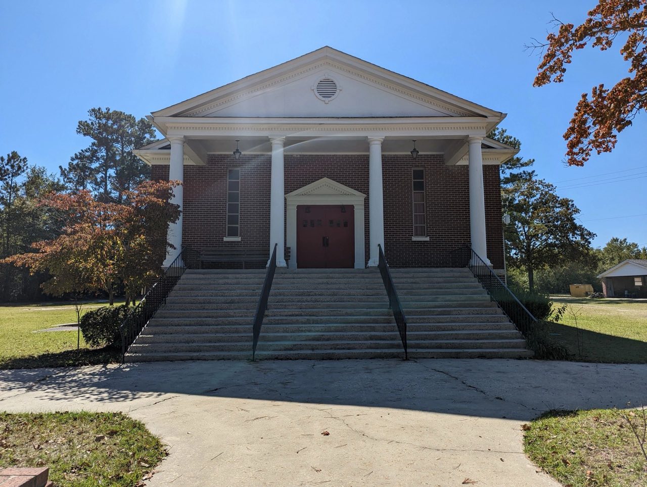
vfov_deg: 56.9
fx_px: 449
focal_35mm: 24
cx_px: 324
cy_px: 244
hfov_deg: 71.5
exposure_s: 1/2179
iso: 40
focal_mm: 6.81
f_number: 1.85
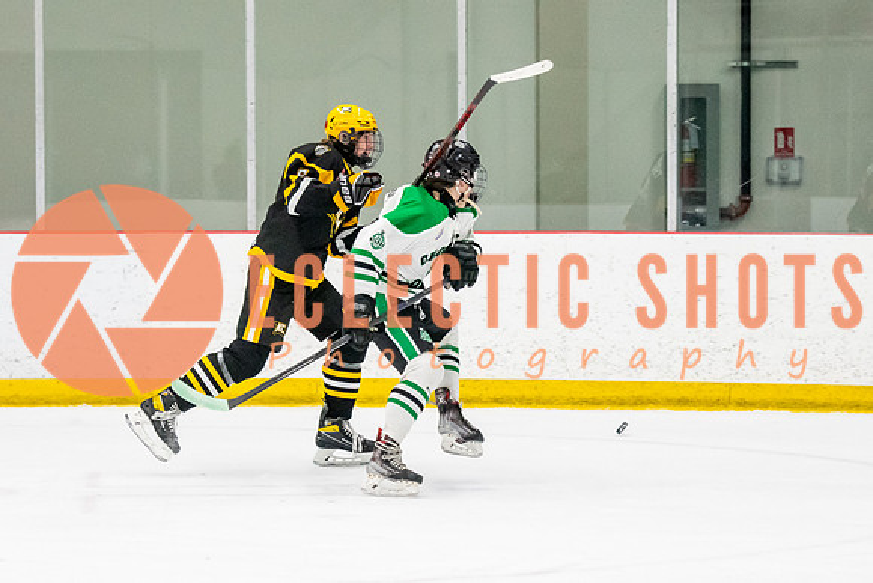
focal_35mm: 185
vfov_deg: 7.4
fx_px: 4495
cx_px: 387
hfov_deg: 11.1
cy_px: 338
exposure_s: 1/800
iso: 4000
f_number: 2.8
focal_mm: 98
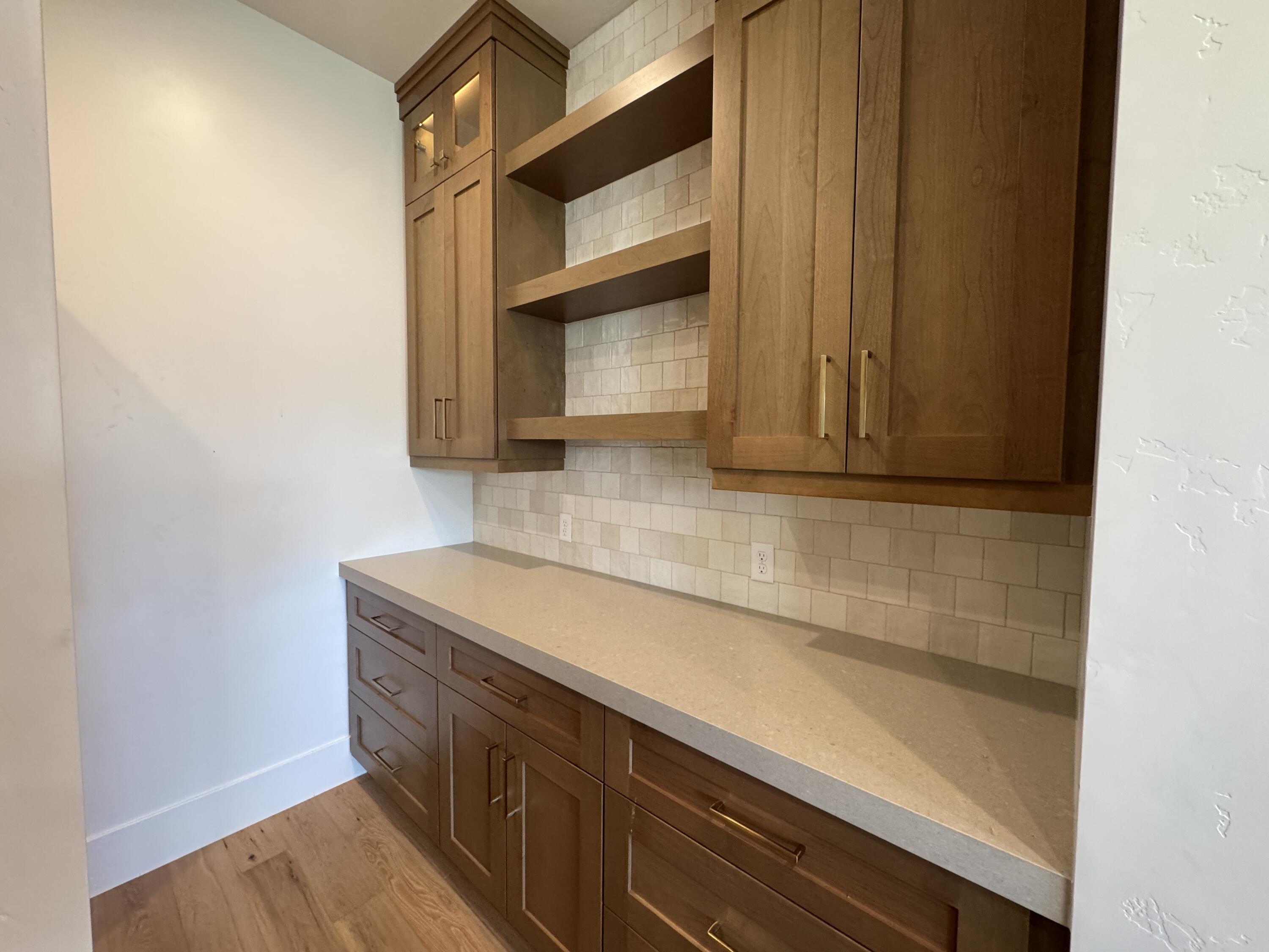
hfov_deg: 102.1
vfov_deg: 85.7
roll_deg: -0.6
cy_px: 476
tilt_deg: -2.3
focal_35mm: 14
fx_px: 513
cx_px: 634
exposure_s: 1/60
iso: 250
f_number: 2.2
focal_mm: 2.22
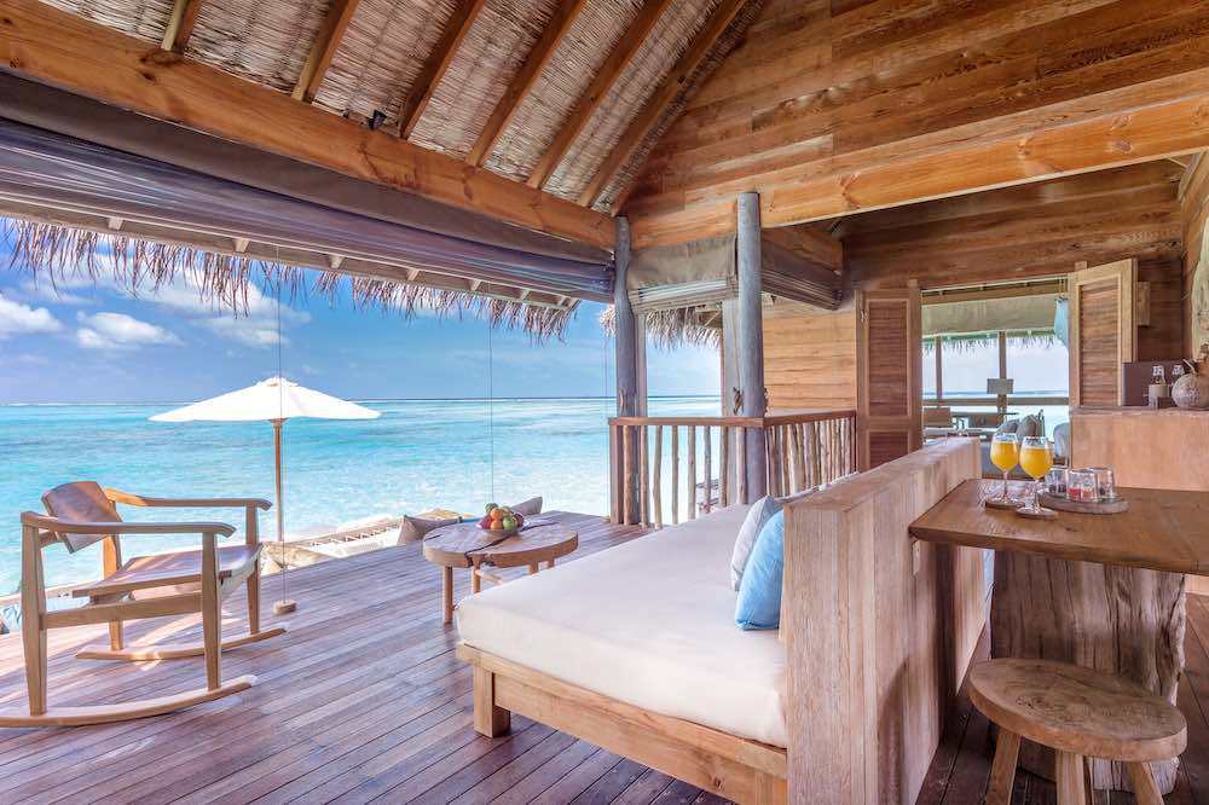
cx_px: 604
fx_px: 638
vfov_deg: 64.5
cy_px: 402
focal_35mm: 19
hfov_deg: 86.9
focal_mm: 19
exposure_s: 1/8
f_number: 16
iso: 50
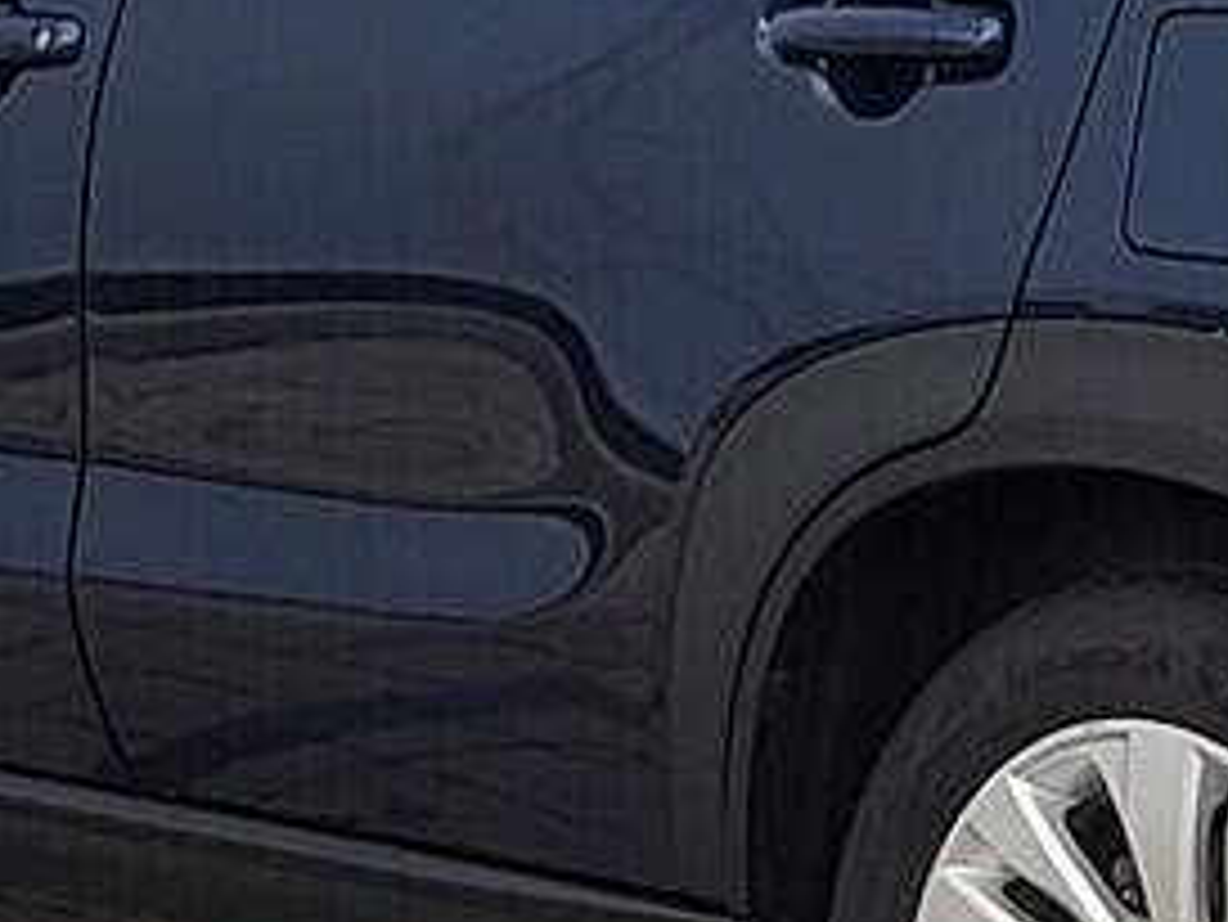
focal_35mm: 137
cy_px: 108
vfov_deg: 10.8
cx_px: 1075
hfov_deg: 14.3
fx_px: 4862
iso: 40
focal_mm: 5.4
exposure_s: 1/148
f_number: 1.8
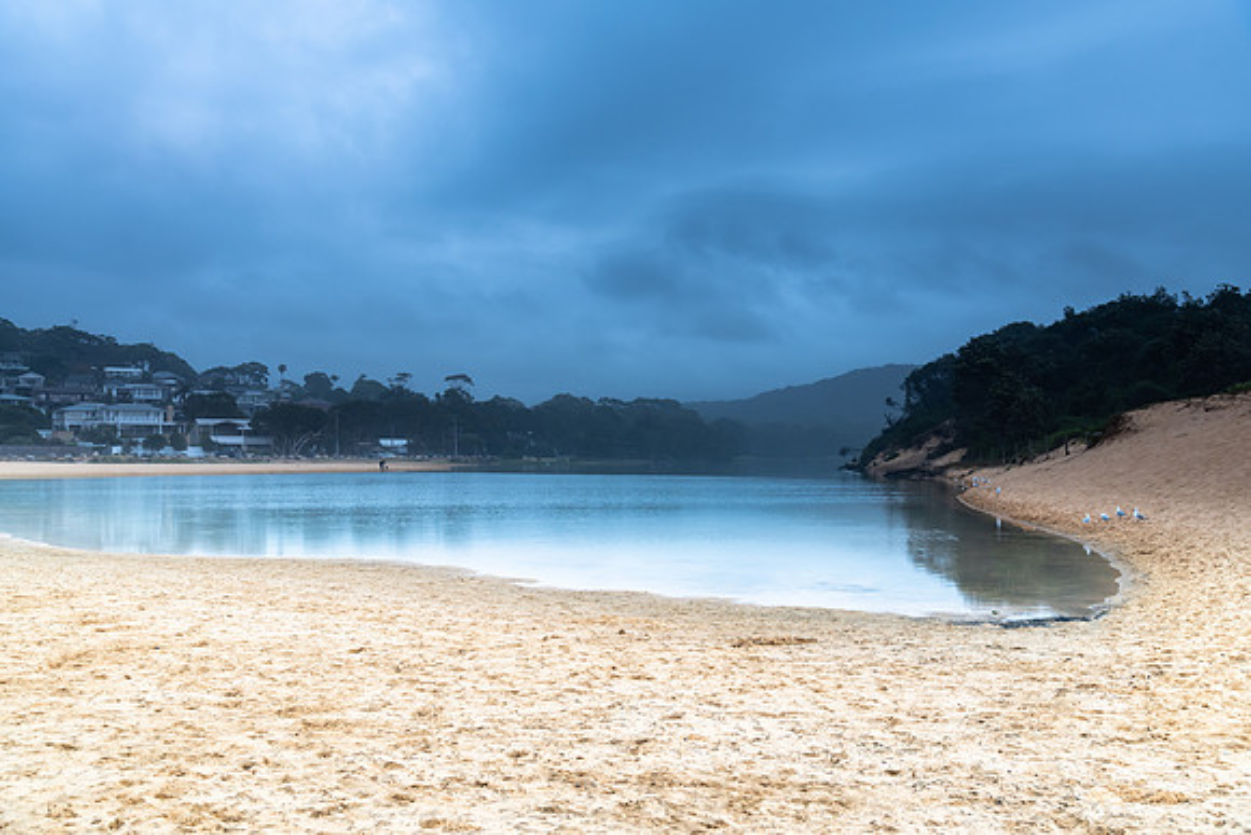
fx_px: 1183
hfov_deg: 55.7
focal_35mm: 34
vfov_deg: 38.9
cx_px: 626
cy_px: 418
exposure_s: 1/3
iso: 250
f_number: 6.3
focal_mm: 34
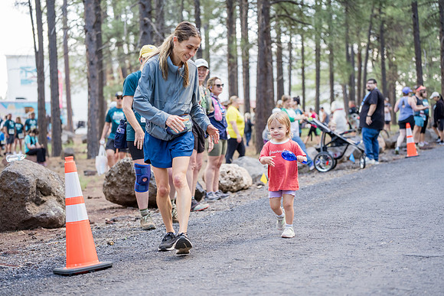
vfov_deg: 17.9
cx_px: 222
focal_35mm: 76
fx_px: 939
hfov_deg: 26.6
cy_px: 148
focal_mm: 76.1
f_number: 2.8
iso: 1250
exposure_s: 1/400
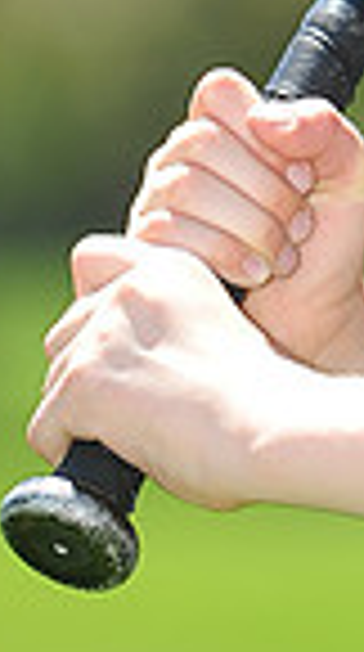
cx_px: 800
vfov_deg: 2.6
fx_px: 14472
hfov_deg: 1.4
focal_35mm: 839
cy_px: -211
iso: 200
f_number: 4.5
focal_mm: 200
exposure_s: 1/500
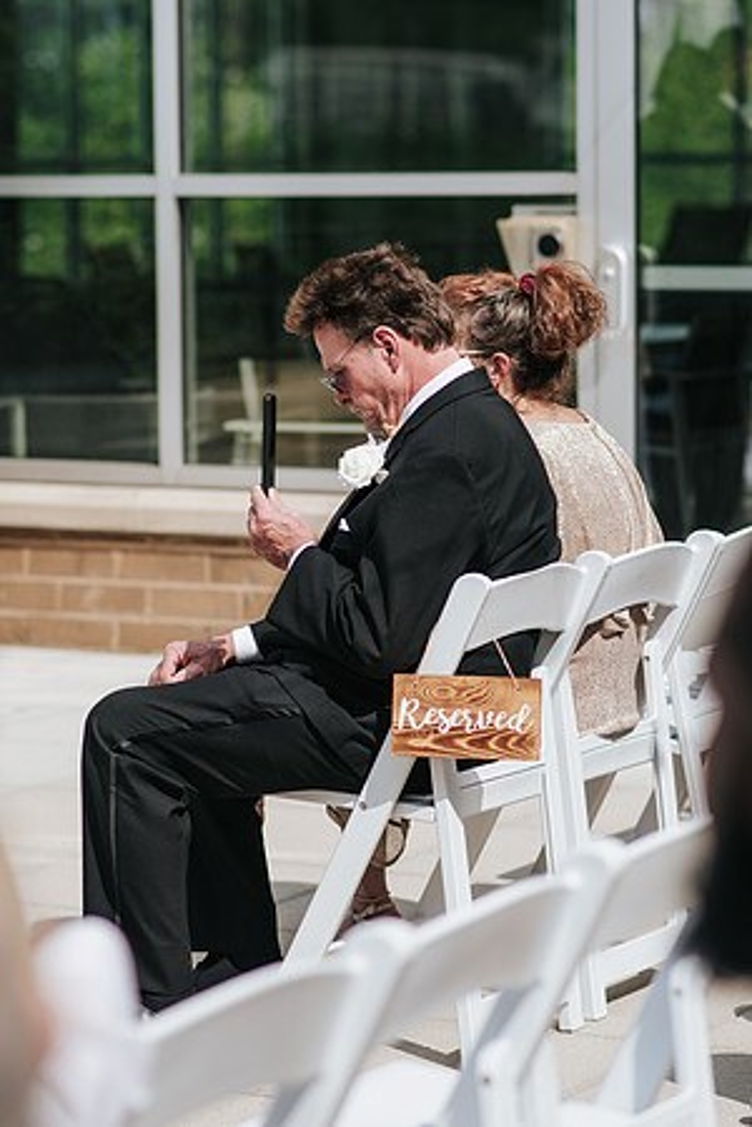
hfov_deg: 10.8
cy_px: 564
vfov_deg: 16.1
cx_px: 376
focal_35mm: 128
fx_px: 3995
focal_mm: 85
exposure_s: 1/3200
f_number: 2.8
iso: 100
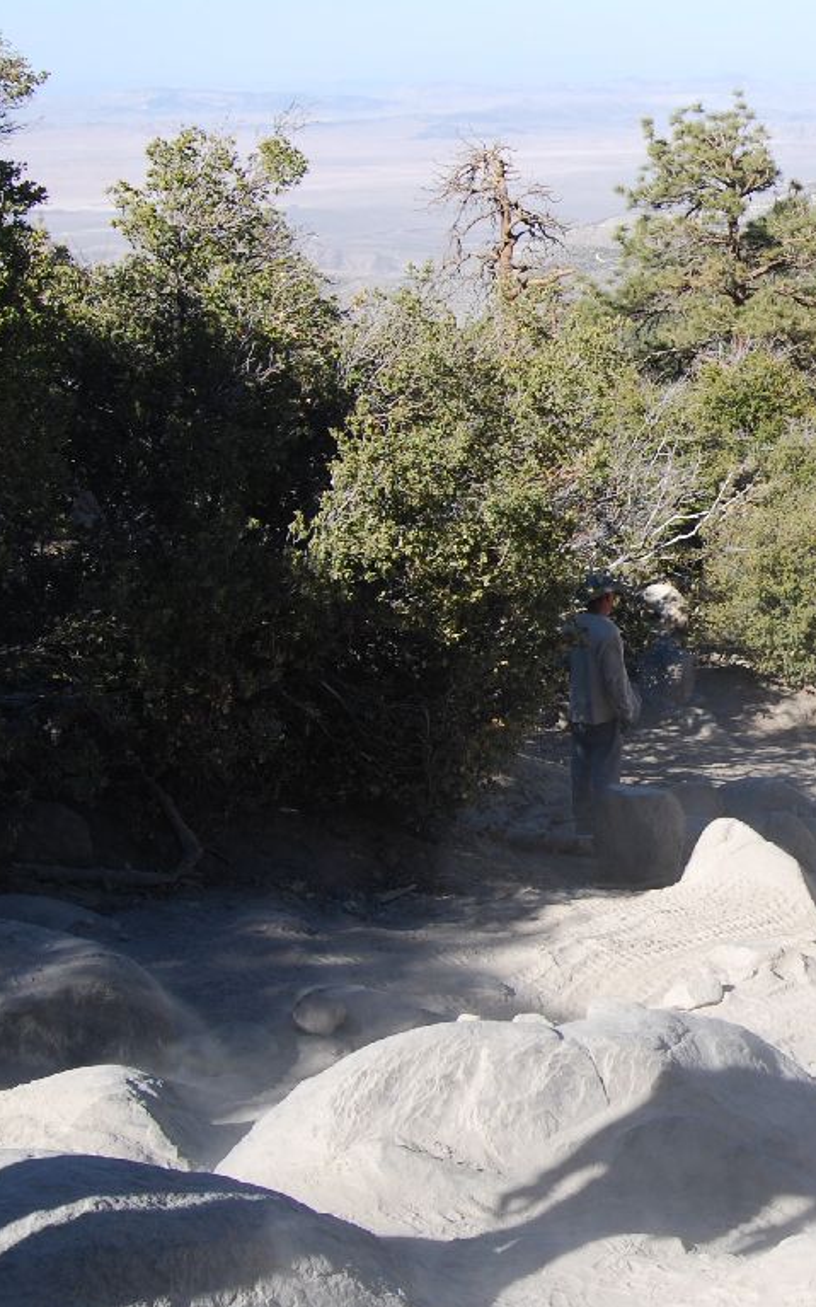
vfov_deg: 30.2
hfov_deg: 18.0
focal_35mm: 68
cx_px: 1038
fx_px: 2421
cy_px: 597
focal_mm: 22
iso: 100
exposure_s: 1/200
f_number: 7.1
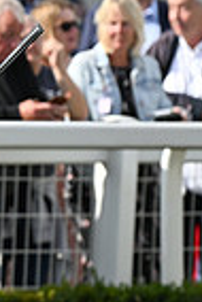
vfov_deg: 2.5
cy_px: 256
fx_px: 6868
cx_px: -336
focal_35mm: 818
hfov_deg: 1.7
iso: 800
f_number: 5
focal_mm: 200
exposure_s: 1/5000
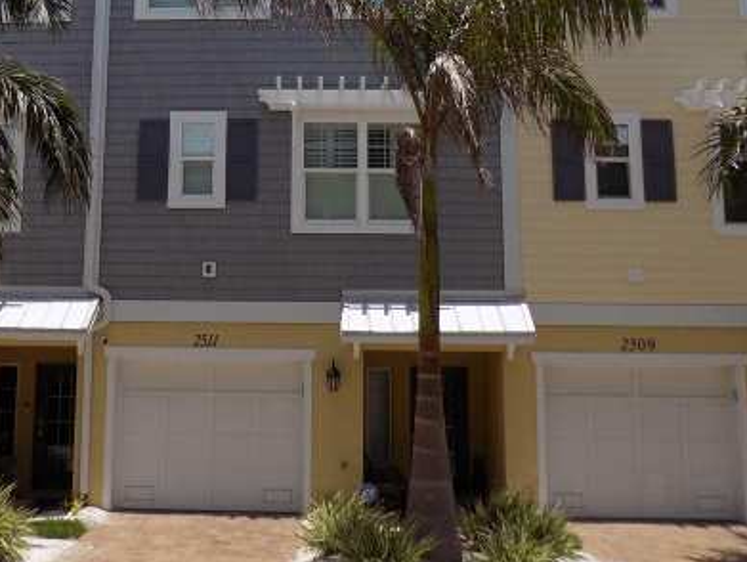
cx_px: 262
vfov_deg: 30.8
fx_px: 1015
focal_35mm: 47
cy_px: 222
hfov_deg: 40.0
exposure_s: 1/160
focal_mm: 4
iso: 80
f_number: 9.9
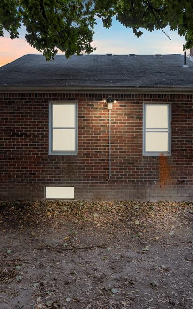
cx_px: 105
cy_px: 151
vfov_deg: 68.4
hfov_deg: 46.0
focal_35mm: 27
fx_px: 227
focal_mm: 17
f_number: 8
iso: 400
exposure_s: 1/5
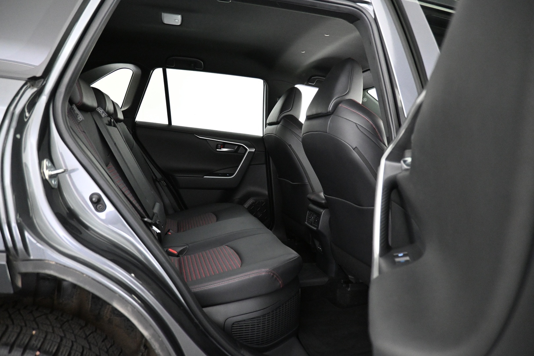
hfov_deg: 73.7
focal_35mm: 24
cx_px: 267
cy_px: 178
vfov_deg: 53.1
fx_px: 356
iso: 4000
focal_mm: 16
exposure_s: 1/30
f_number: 3.5
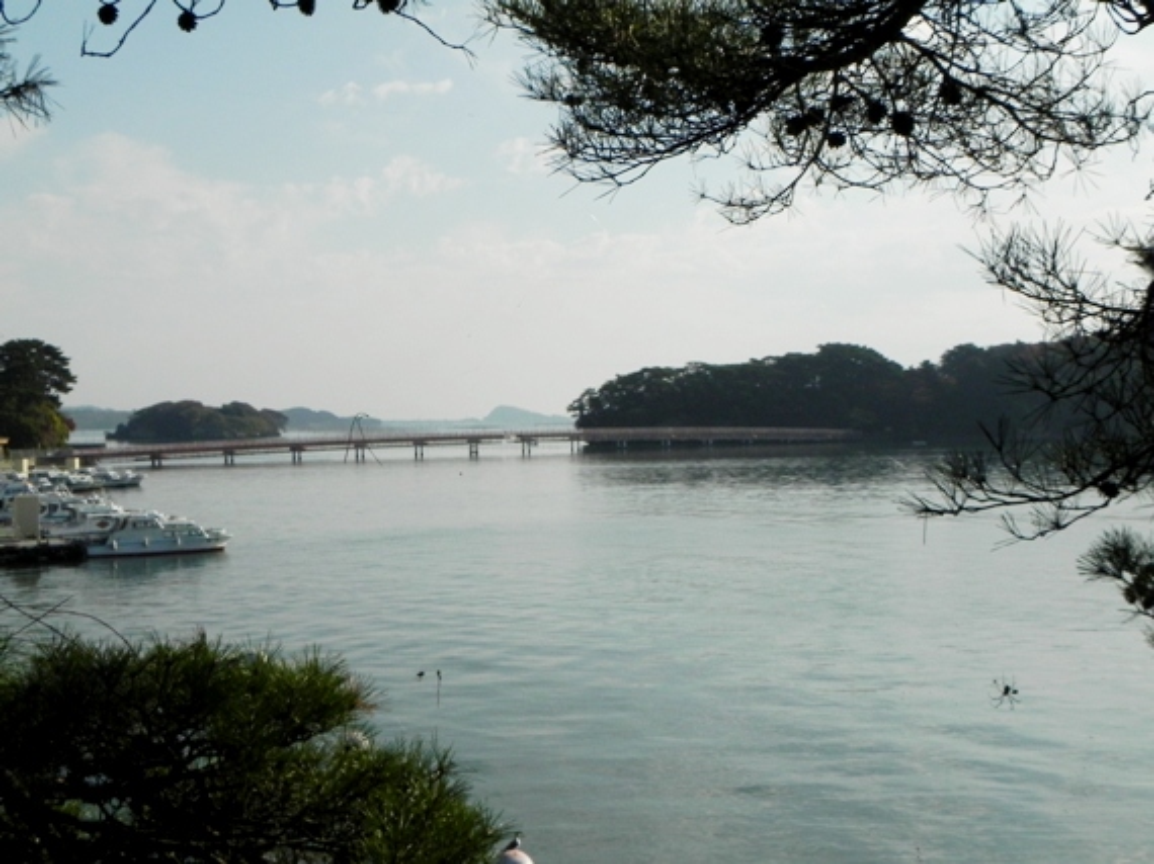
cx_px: 577
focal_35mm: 52
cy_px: 432
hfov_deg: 36.8
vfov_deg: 28.0
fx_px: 1733
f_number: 8
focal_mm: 9.2
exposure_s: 1/1433
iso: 160
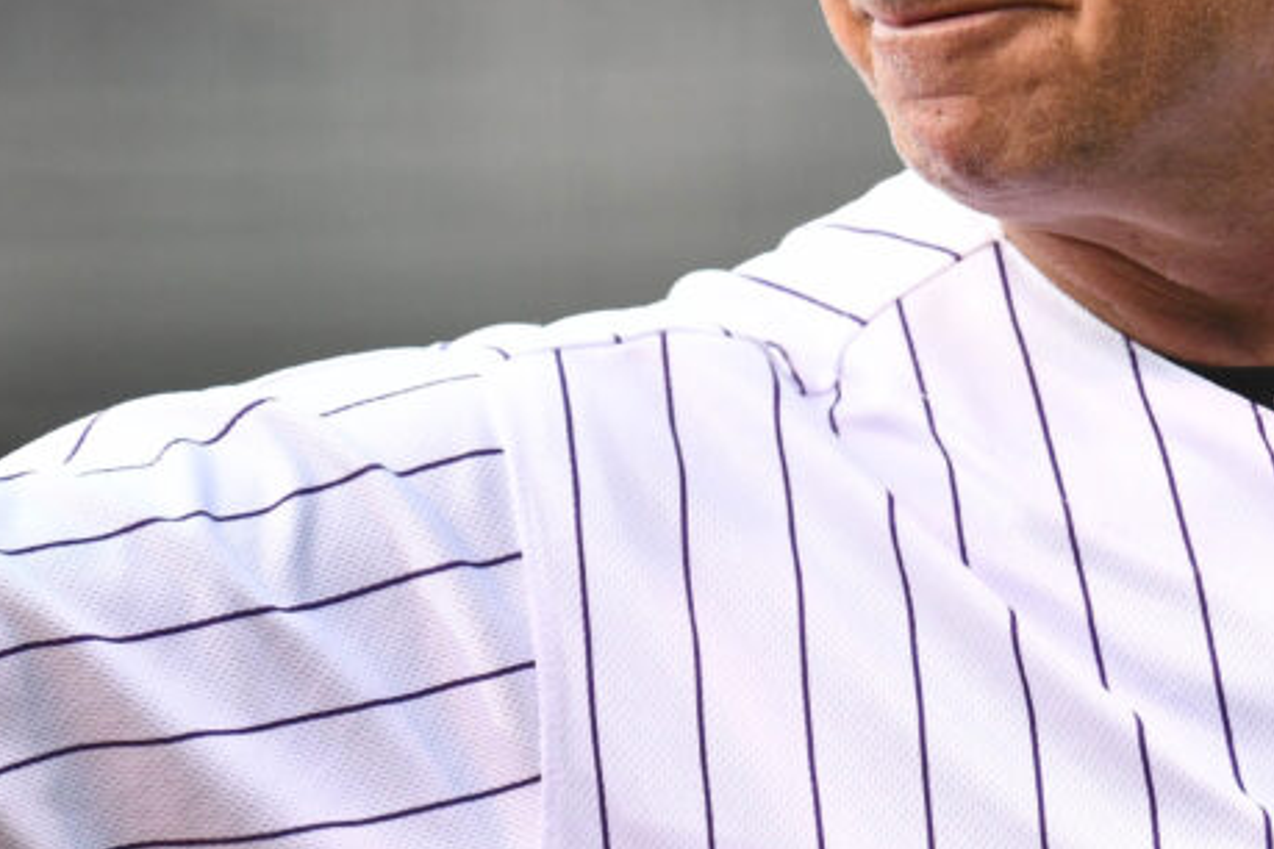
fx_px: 47347
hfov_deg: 1.5
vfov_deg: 1.0
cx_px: 1008
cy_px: 49
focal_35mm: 1338
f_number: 2.8
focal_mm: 400
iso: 1600
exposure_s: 1/4000
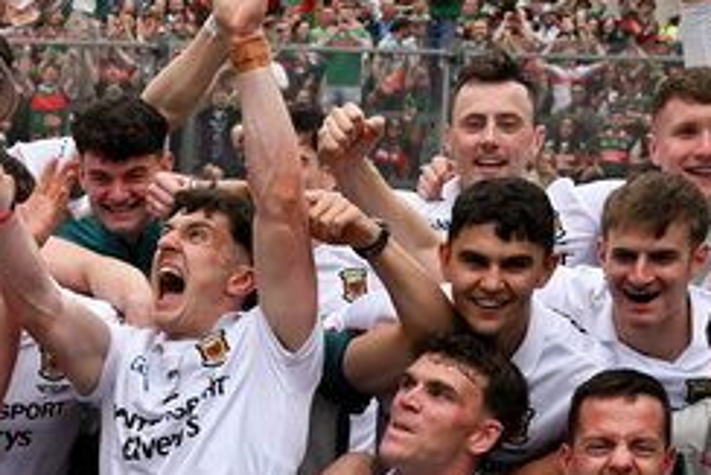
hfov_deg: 17.6
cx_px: -108
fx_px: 2195
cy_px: 599
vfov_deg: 12.0
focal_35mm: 111
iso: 400
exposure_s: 1/800
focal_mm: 26.5
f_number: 5
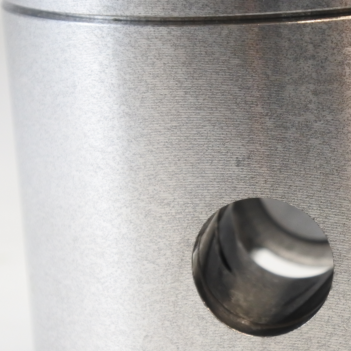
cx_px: 253
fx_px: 2111
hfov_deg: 9.5
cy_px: 214
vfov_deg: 9.5
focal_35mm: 184
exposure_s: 1/125
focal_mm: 23.1
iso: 500
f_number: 5
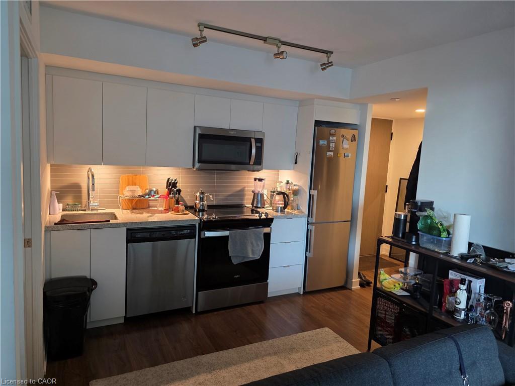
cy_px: 193
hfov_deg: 73.9
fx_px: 342
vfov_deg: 58.9
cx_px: 258
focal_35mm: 23
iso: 320
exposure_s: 1/50
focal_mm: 6.3
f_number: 1.7
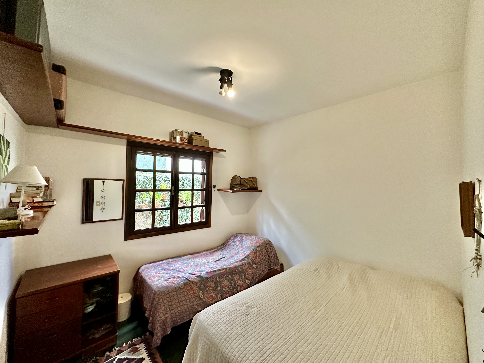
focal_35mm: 14
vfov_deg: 85.7
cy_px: 182
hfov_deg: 102.1
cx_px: 242
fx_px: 196
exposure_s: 1/60
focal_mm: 2.22
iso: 500
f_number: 2.2
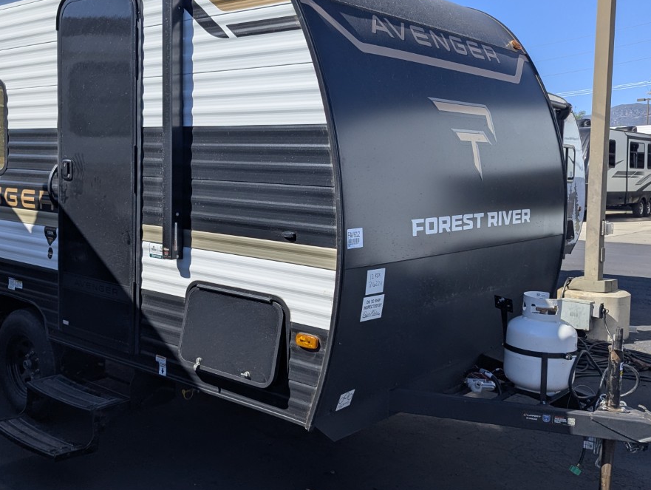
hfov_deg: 48.4
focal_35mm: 38
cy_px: 225
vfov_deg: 37.8
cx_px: 243
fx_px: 716
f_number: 1.85
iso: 45
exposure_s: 1/3236
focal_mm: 6.81
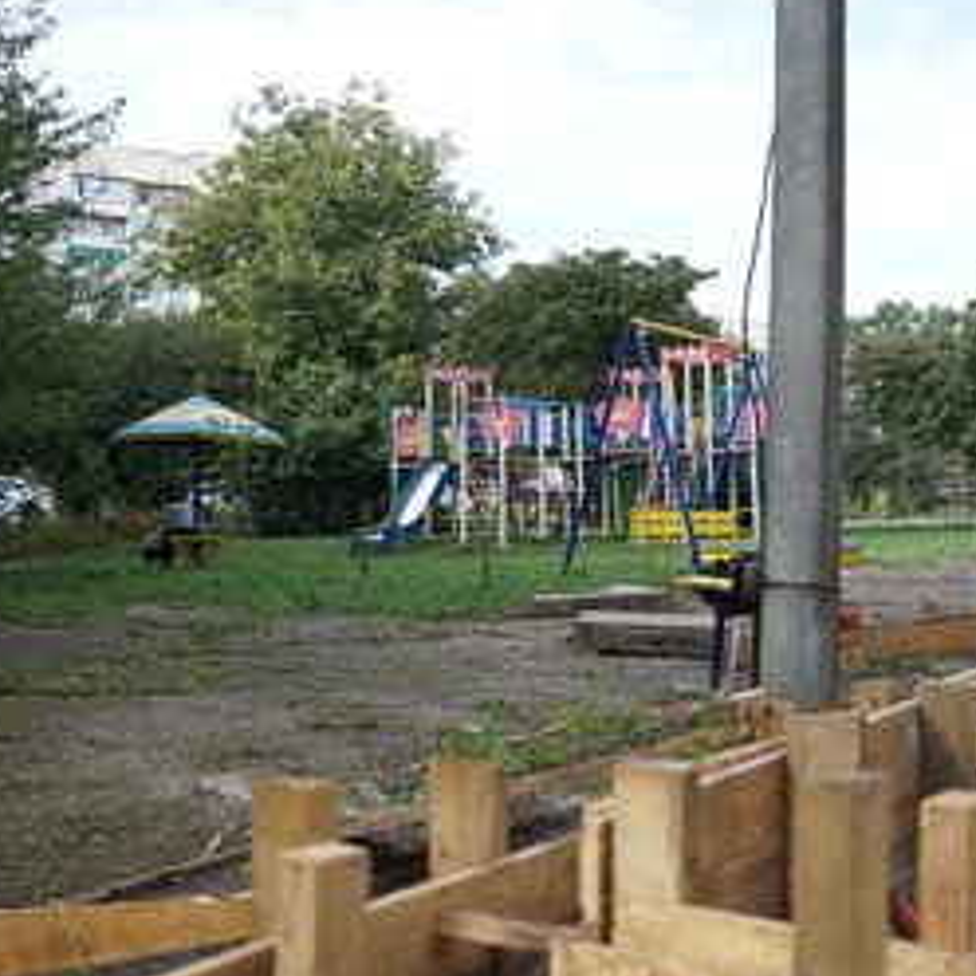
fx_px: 1531
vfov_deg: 35.4
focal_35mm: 48
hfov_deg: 35.3
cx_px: 535
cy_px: 500
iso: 100
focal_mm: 35
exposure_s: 1/400
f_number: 2.5
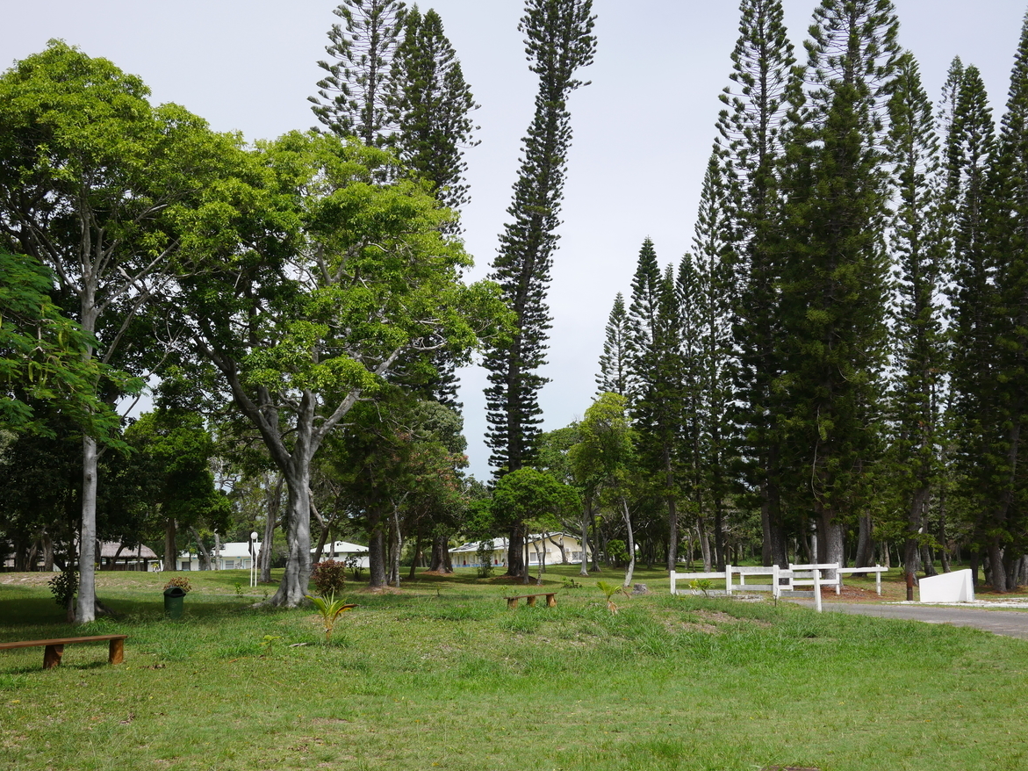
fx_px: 1217
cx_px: 525
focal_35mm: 41
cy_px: 386
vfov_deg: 35.1
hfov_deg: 45.8
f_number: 5.6
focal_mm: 20
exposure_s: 1/1300
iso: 200
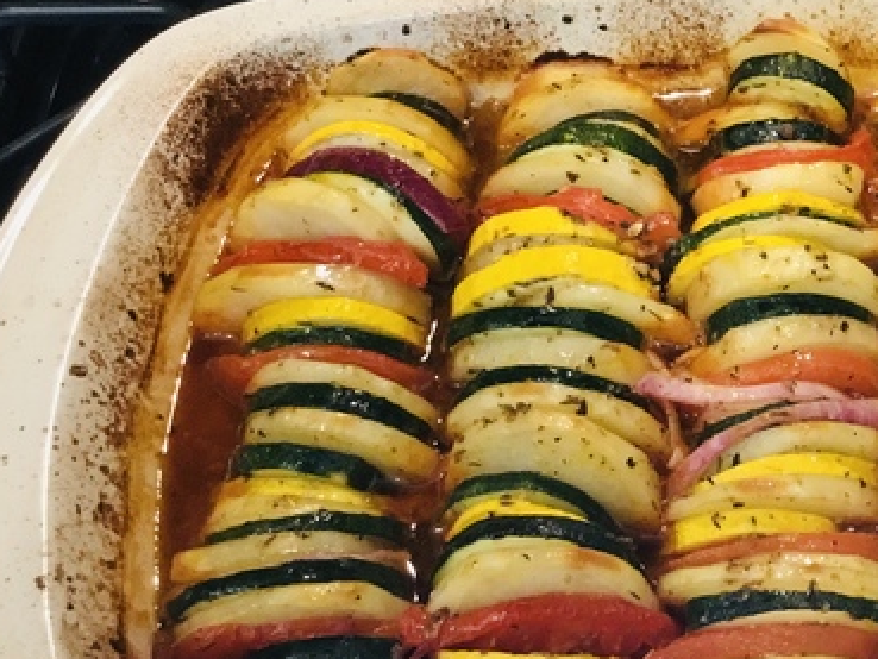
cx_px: 790
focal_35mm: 58
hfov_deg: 31.7
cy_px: 395
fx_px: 1472
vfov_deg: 25.2
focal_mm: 3.3
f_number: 2.4
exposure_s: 1/30
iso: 200
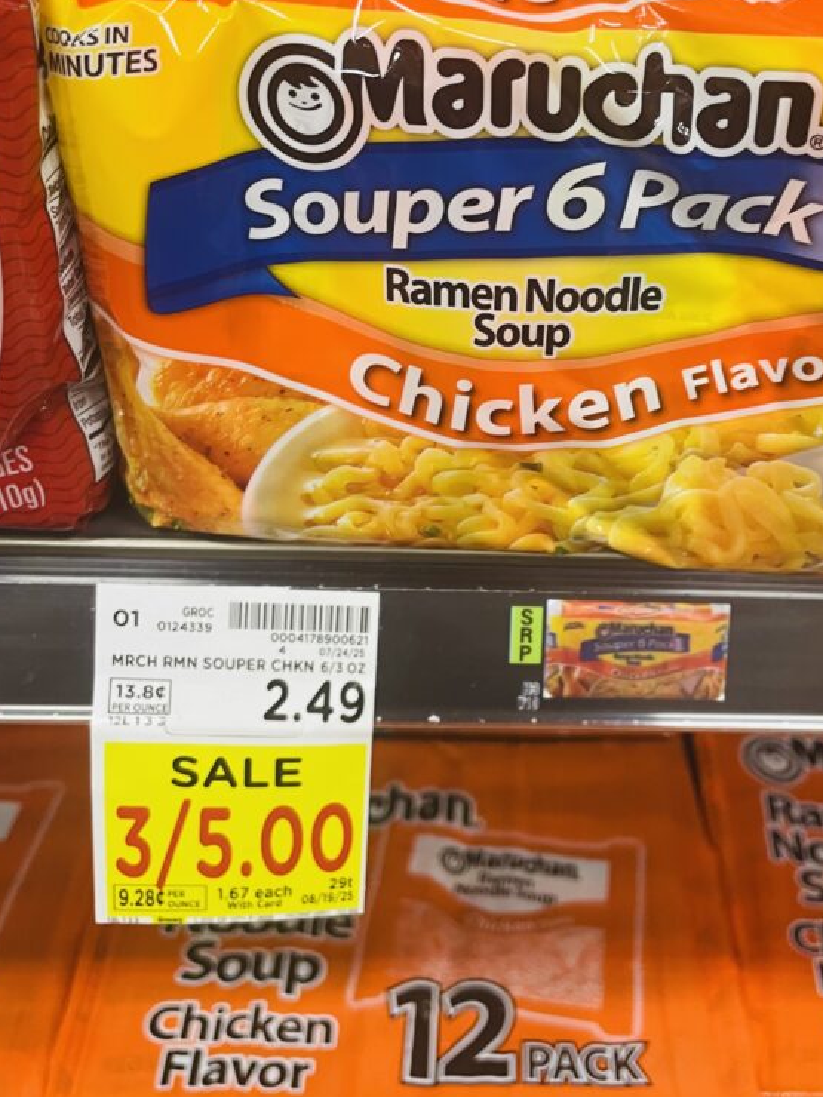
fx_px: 1141
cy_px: 394
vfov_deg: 50.7
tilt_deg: -36.6
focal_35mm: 36
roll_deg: -4.3
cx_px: 528
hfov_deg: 39.3
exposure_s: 1/60
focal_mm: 4.2
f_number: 1.6
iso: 160
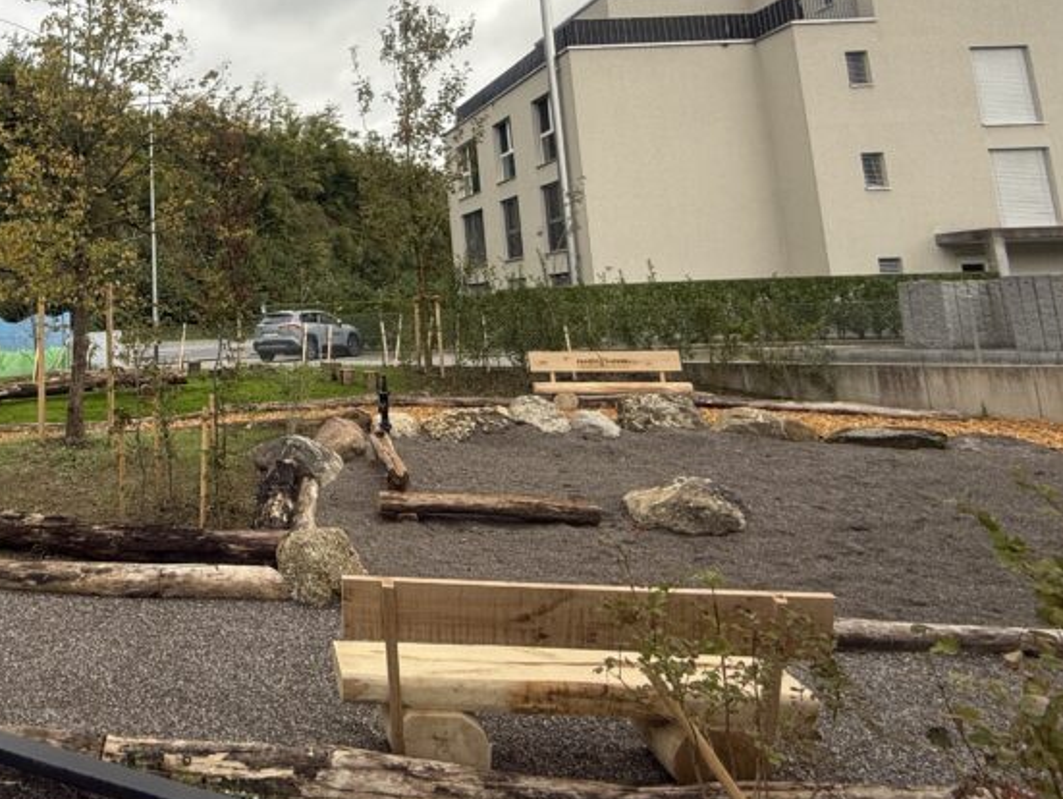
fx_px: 799
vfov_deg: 51.0
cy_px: 207
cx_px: 154
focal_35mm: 26
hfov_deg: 59.6
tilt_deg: +8.9
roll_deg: +2.4
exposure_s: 1/221
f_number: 2.2
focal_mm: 2.22
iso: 50
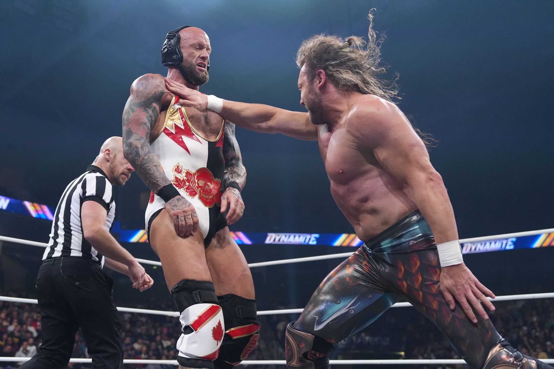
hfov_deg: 54.4
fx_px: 539
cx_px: 277
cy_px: 184
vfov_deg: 37.9
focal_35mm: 35
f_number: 3.2
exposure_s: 1/1000
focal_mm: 35
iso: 3200
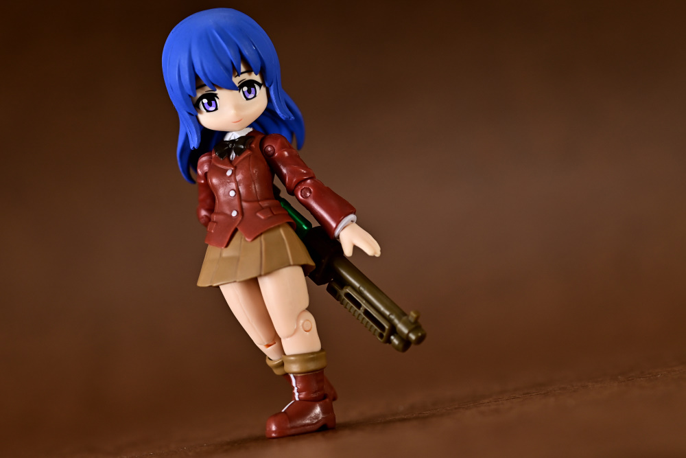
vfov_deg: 15.2
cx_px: 343
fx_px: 1715
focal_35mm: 90
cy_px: 229
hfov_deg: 22.6
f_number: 5.6
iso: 100
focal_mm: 60
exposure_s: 1/2
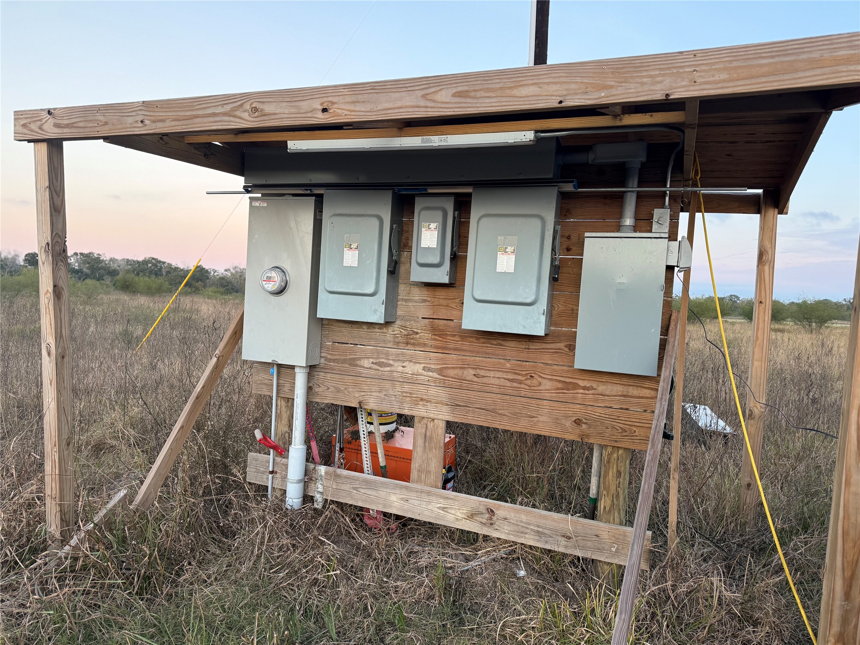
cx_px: 430
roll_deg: -2.4
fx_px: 596
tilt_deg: -1.5
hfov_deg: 71.6
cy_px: 322
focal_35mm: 24
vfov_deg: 56.8
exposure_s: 1/121
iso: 200
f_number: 1.78
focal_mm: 6.76
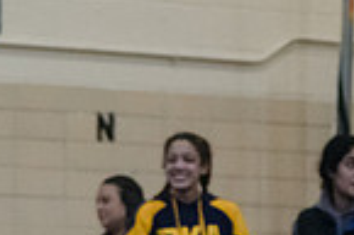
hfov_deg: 5.3
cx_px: -66
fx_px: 3836
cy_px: 427
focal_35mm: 391
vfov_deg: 3.5
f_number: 3.2
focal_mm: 92
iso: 8000
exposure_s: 1/400
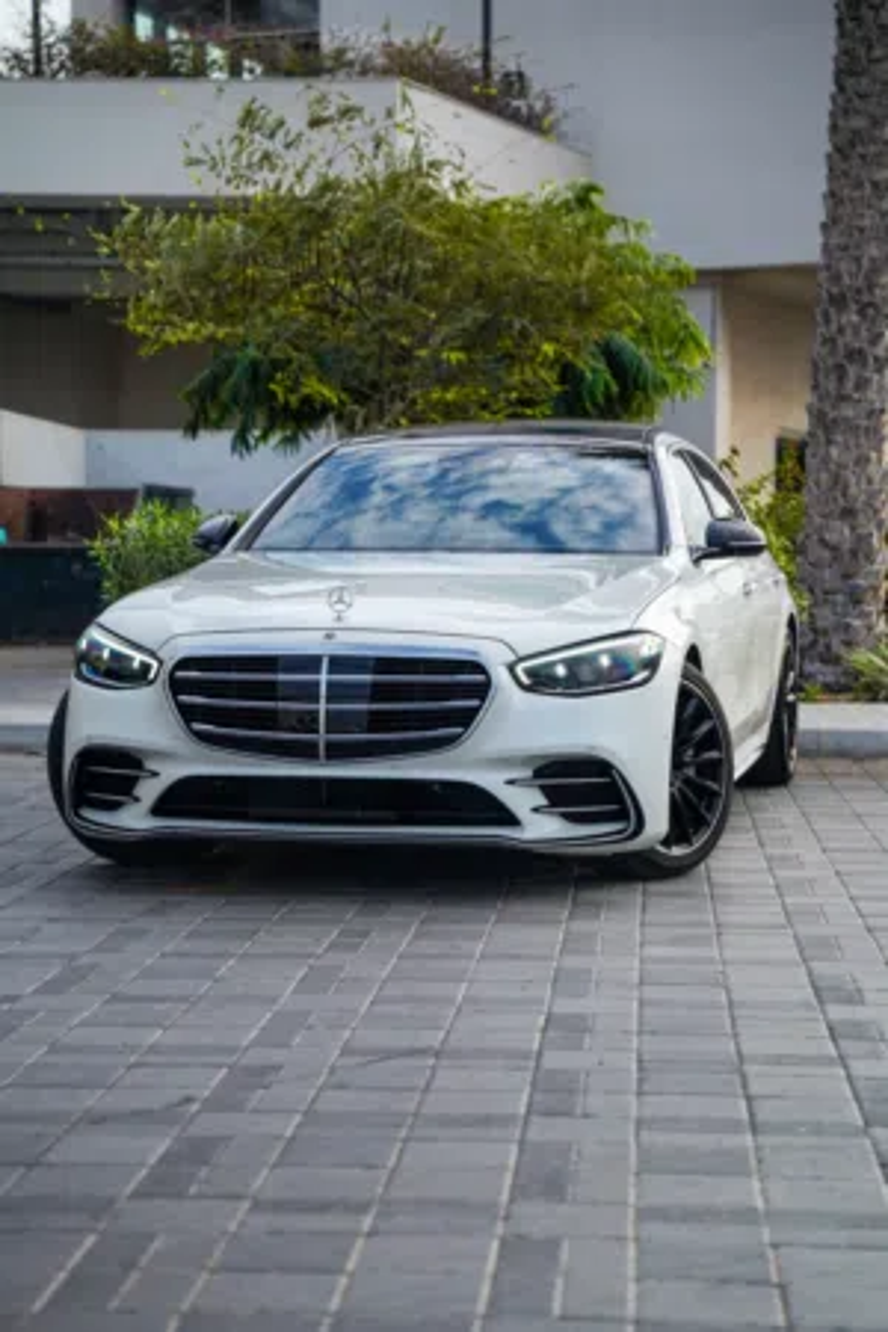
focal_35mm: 67
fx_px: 2494
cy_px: 666
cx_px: 444
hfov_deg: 20.2
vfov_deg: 29.9
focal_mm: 67.4
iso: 800
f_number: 2.8
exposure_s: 1/50
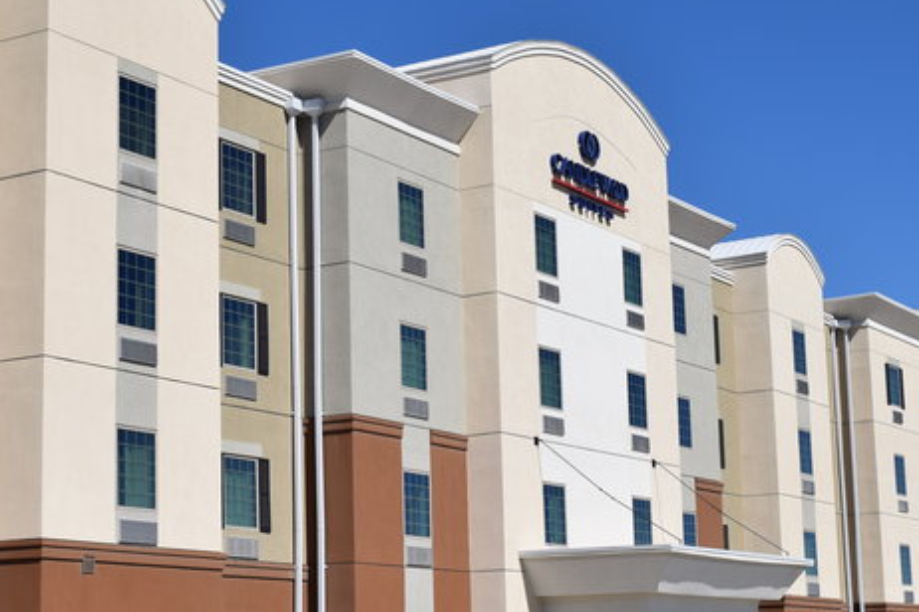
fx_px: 1991
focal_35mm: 78
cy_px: 331
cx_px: 334
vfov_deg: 17.5
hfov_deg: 25.9
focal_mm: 30
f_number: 13
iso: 200
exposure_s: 1/640
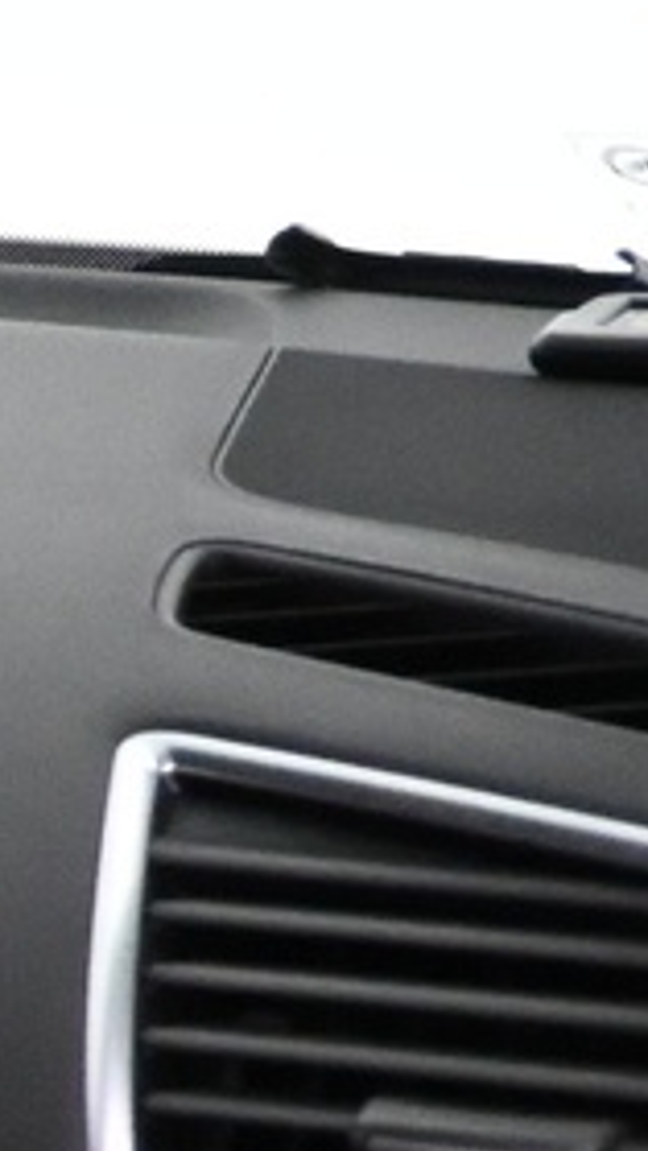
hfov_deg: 6.5
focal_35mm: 146
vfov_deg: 14.3
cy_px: 1328
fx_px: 4458
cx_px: -2076
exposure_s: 1/60
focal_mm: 16
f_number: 3.5
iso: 4500
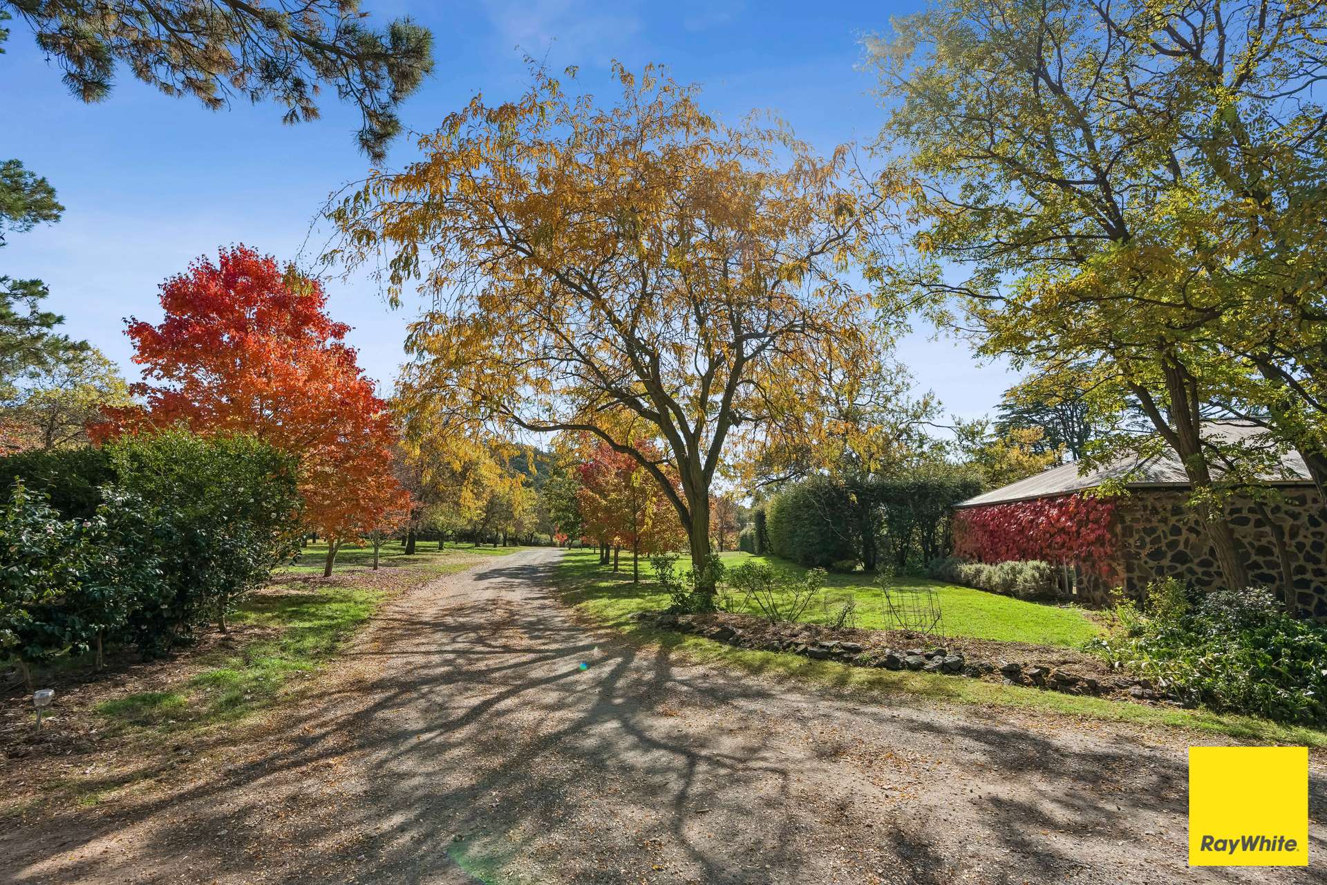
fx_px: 590
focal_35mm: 16
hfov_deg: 96.7
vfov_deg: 73.7
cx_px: 664
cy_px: 442
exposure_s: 1/640
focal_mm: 16
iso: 500
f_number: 8
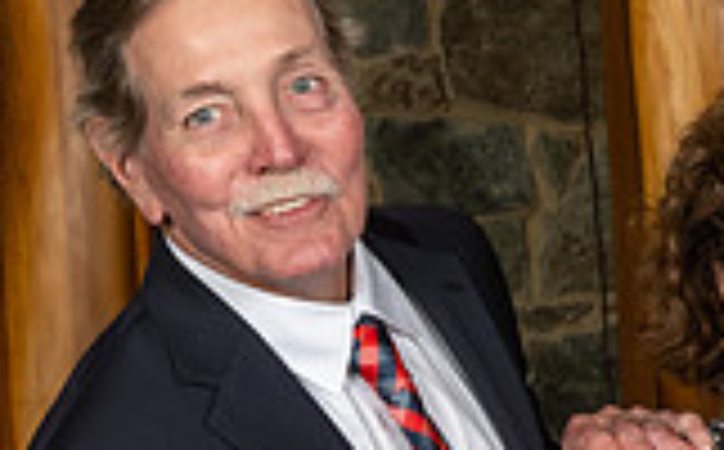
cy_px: 363
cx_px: 1235
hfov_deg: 10.5
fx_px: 3742
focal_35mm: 190
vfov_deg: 6.9
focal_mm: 34
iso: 640
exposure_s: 1/200
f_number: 8
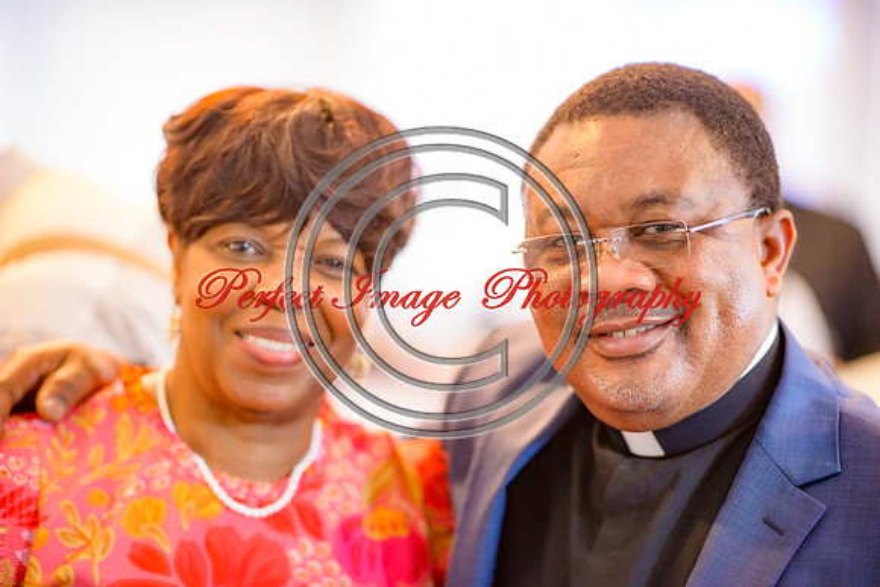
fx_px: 2567
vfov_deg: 13.0
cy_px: 294
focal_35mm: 105
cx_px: 440
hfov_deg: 19.5
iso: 2500
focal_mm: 105
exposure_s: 1/125
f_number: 1.8
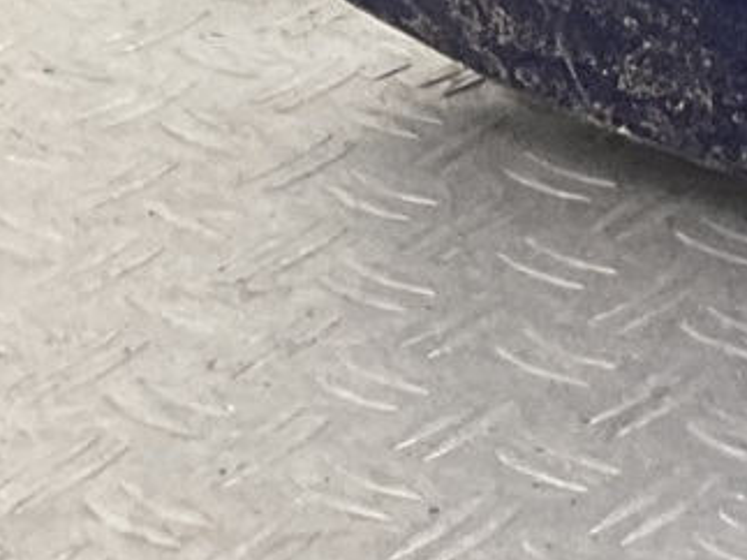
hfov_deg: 9.2
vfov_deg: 7.5
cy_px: -902
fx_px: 3904
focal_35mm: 181
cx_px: 2068
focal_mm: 3
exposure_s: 1/120
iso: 32
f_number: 1.8
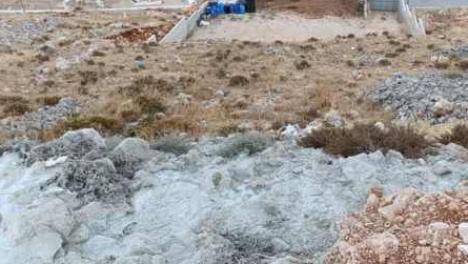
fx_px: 447
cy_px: 128
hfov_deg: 54.5
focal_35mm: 36
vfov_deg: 32.9
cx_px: 300
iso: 320
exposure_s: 1/100
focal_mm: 6.14
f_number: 1.6
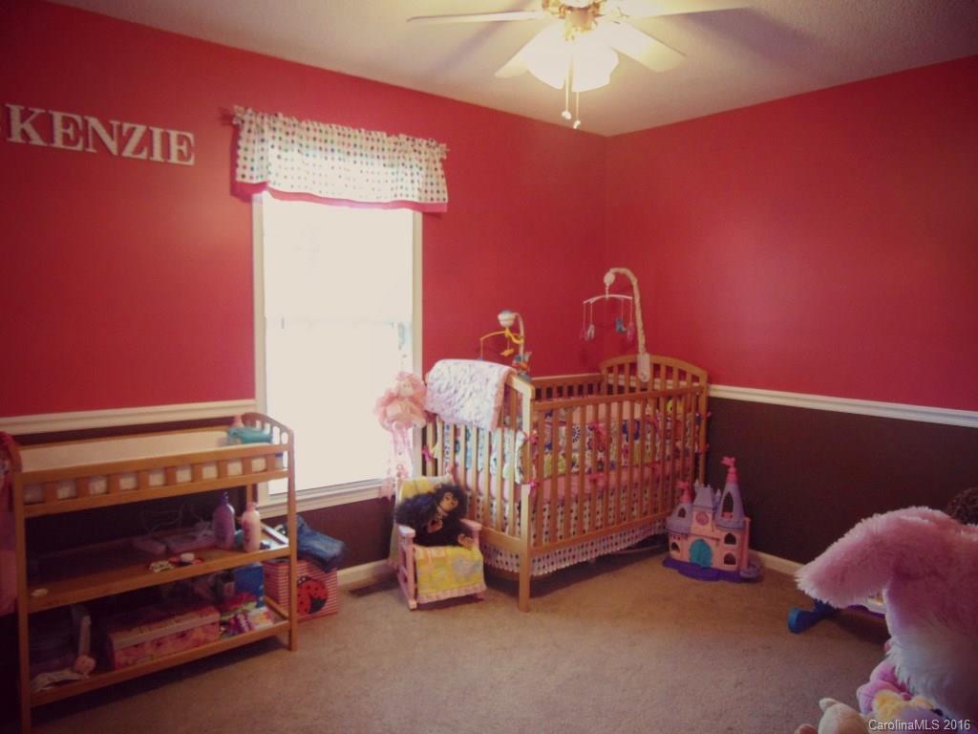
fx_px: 706
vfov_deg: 54.9
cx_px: 489
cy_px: 367
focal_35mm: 25
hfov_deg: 69.4
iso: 400
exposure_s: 1/25
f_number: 3
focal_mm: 4.5
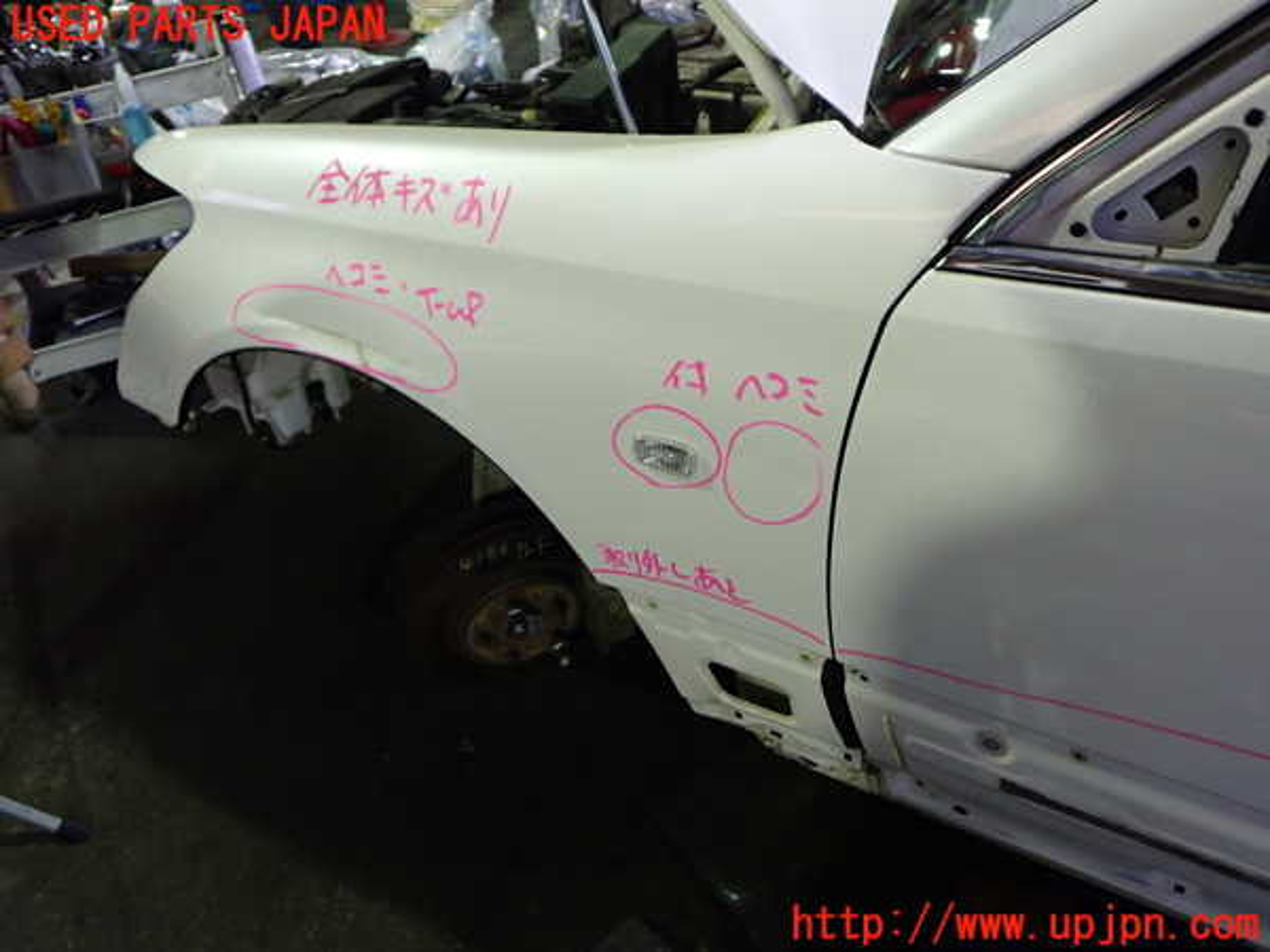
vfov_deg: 46.8
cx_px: 635
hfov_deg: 60.0
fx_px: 1101
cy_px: 476
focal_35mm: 30
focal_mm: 5.4
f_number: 2.3
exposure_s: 1/30
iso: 250
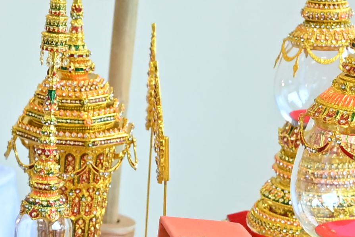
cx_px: -291
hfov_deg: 11.7
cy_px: 54
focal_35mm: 162
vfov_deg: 8.5
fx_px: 1597
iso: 1000
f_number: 4
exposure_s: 1/250
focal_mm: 24
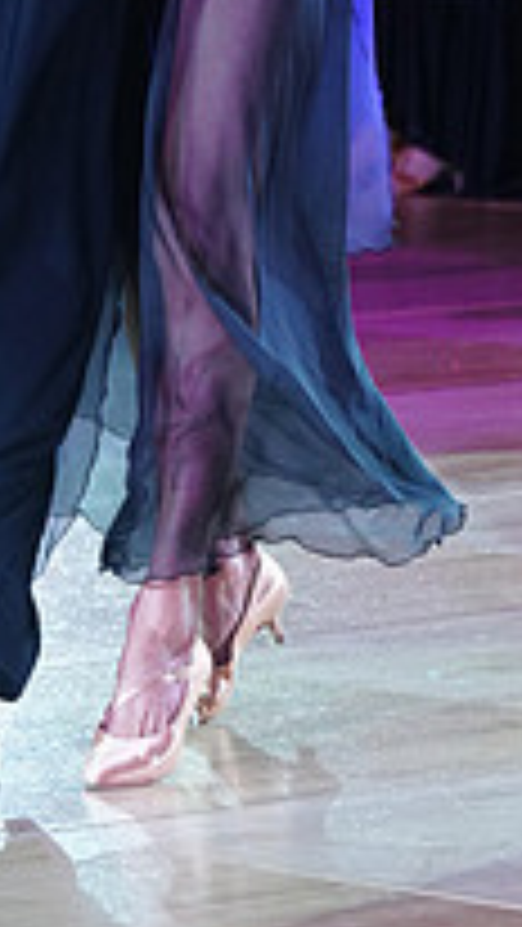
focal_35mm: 328
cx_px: 2
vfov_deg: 6.5
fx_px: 8064
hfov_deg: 3.7
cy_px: -158
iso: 2000
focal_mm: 111
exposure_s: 1/400
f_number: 4
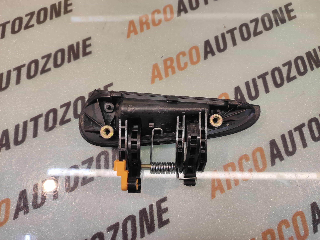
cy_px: 120
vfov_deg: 74.7
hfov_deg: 91.1
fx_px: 157
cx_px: 160
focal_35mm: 17
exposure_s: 1/33
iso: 97
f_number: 1.79
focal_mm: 4.74
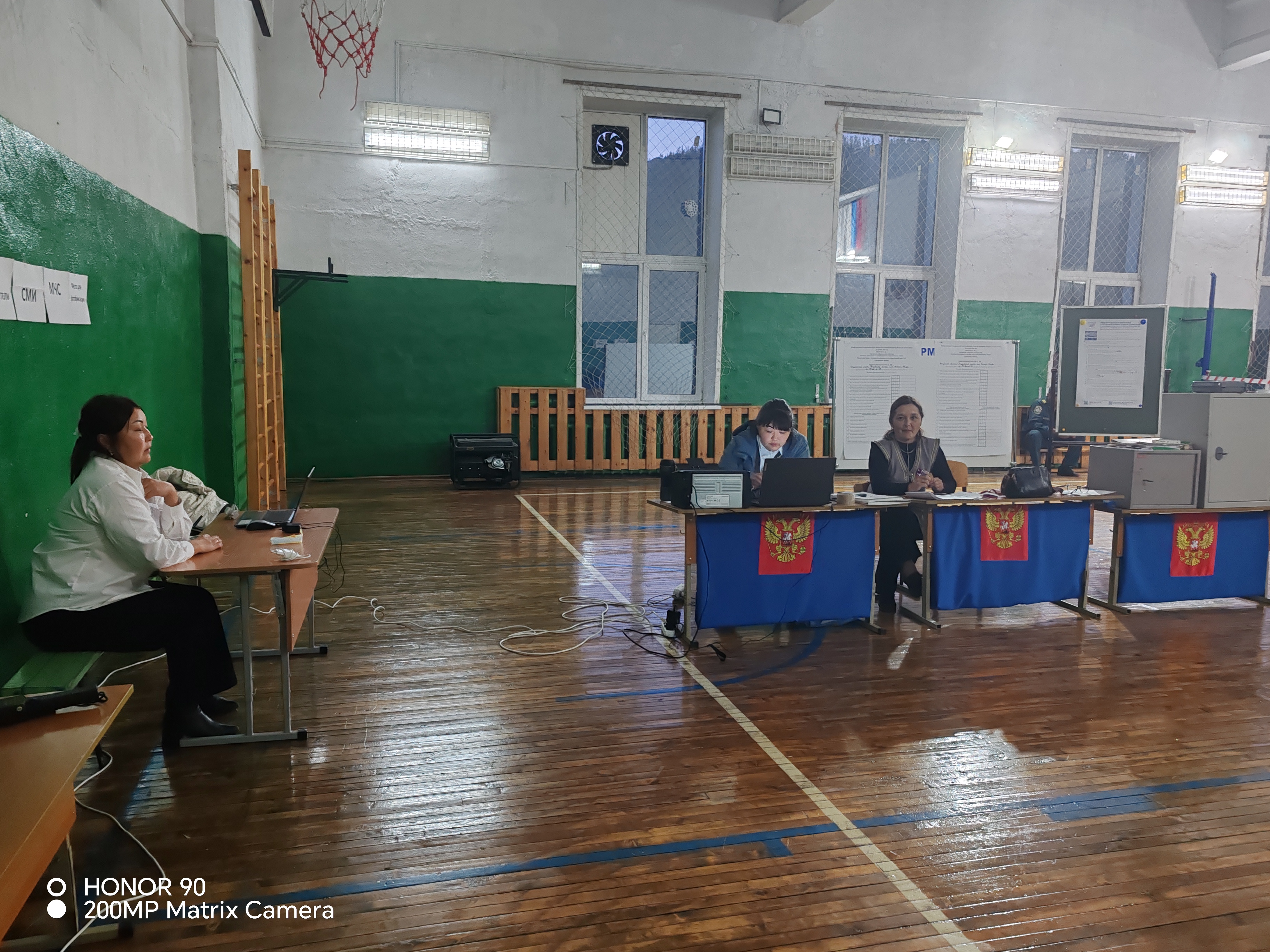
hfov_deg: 65.3
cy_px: 476
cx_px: 635
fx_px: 991
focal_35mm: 27
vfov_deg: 51.4
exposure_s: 1/50
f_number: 1.9
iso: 800
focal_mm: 6.12
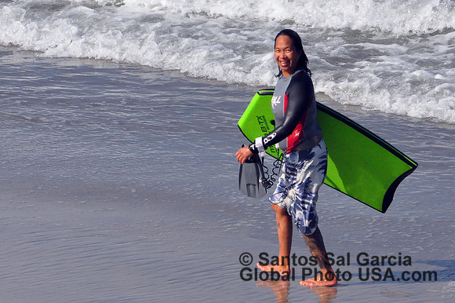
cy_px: 152
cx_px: 228
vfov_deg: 3.3
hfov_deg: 4.9
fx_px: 5305
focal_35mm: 420
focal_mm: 280
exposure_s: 1/4000
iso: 1250
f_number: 8
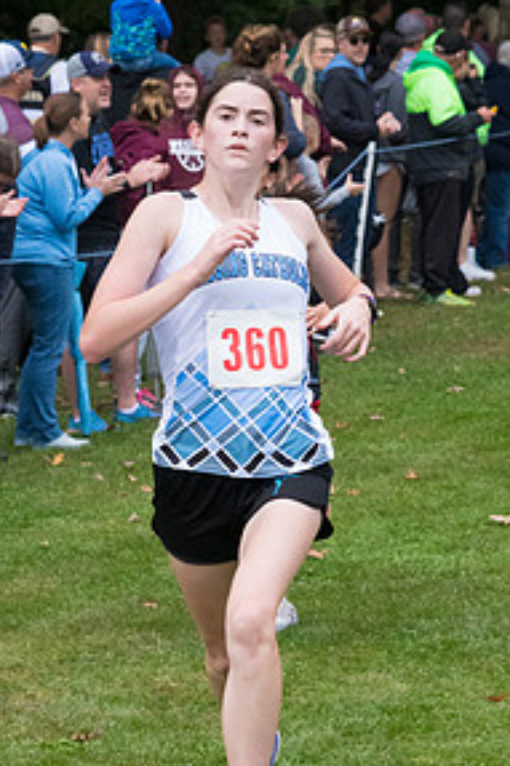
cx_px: 223
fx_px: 4106
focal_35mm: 193
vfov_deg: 10.7
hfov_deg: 7.1
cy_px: 443
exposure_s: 1/1600
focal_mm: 82
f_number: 5.6
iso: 3200
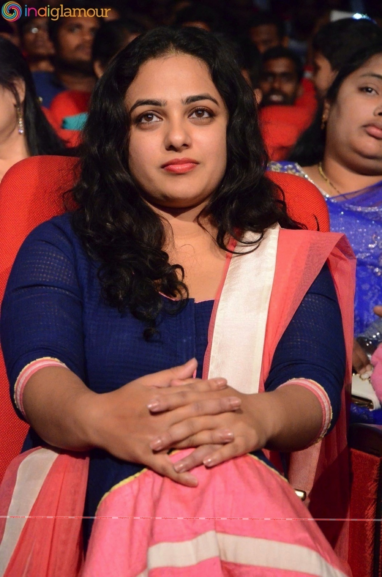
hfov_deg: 10.7
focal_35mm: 128
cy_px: 288
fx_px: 2038
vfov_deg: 16.1
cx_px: 191
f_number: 5.6
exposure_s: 1/125
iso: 8000
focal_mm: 85
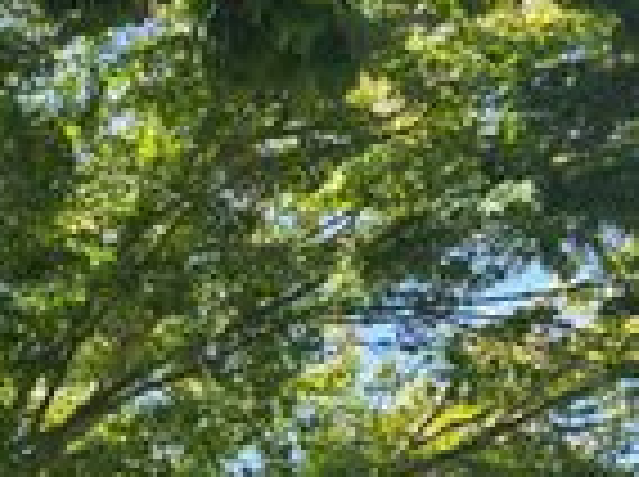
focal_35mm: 81
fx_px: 1493
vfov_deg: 16.9
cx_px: -342
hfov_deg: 20.4
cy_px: 646
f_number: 1.7
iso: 32
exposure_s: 1/359
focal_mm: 6.3
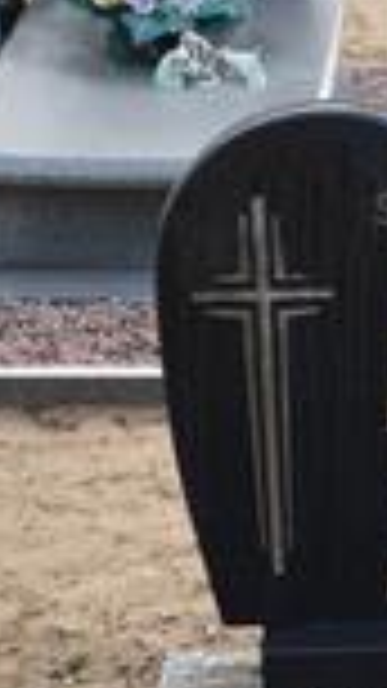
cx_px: 472
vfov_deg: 15.1
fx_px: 2154
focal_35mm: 118
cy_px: 1336
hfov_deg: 10.1
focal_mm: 18
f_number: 5.6
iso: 200
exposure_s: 1/125
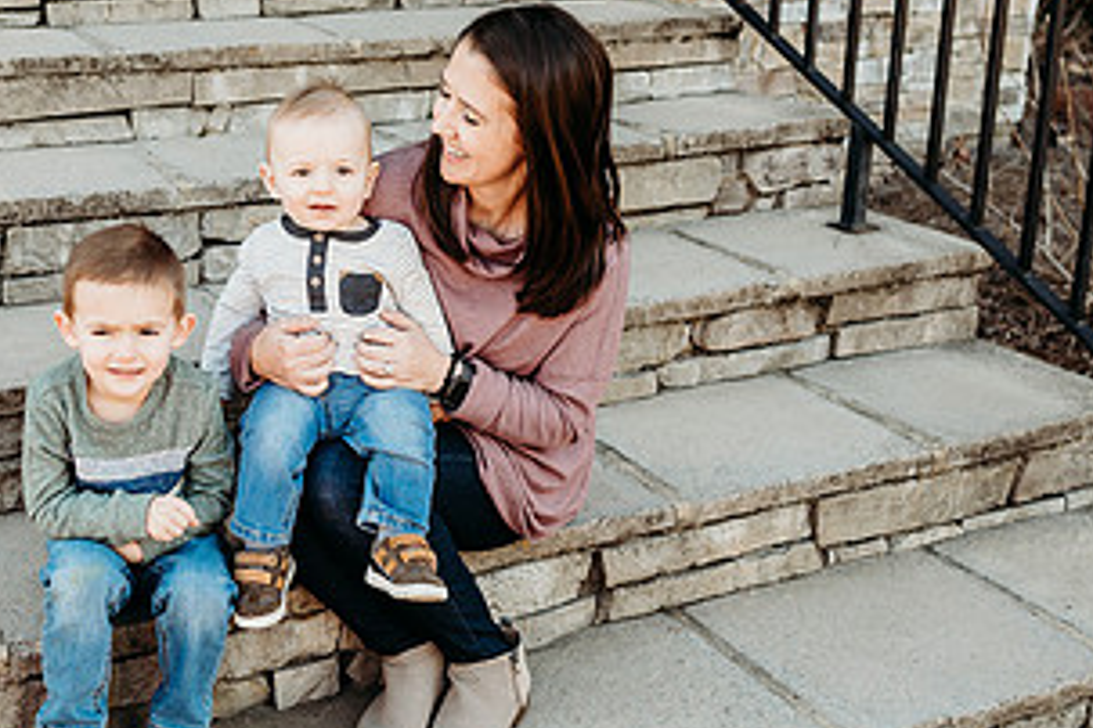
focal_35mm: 46
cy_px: 326
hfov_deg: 42.0
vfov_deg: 29.2
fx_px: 1397
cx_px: 343
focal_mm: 24
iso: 250
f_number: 2.8
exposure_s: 1/320
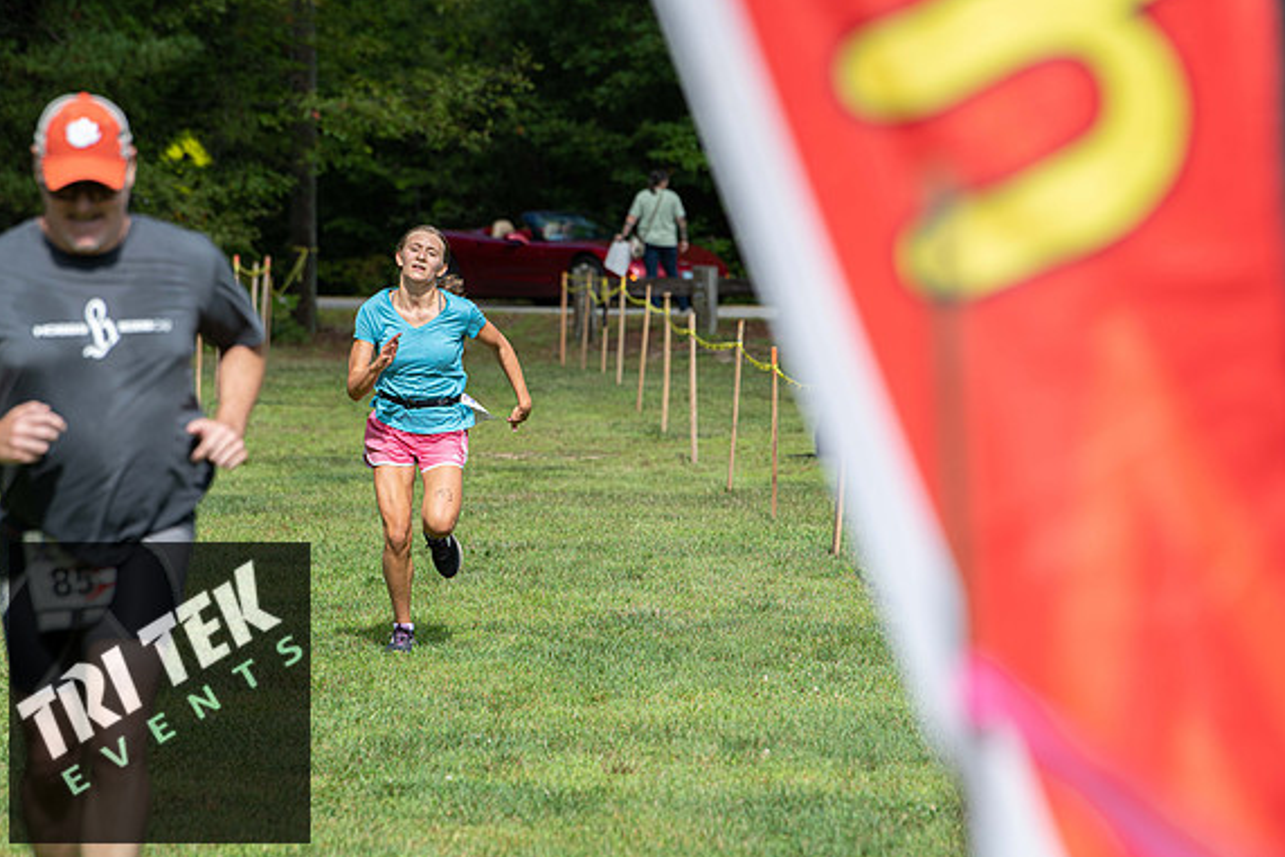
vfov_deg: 6.8
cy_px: 426
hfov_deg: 10.1
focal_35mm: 203
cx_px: 644
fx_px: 7247
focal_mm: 200
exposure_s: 1/1000
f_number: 5.6
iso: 200
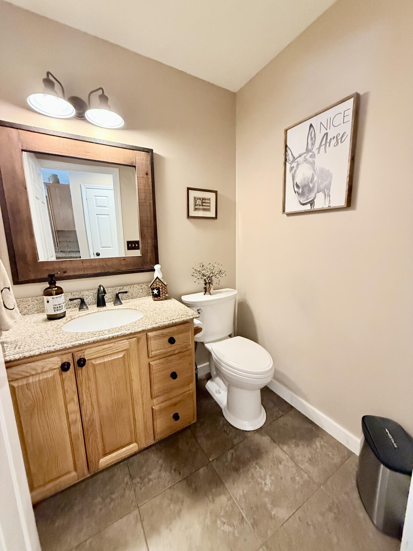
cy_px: 276
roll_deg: +1.4
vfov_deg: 102.1
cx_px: 206
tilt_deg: -11.2
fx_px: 223
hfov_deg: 85.7
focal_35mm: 14
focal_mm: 2.22
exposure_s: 1/60
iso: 640
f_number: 2.2
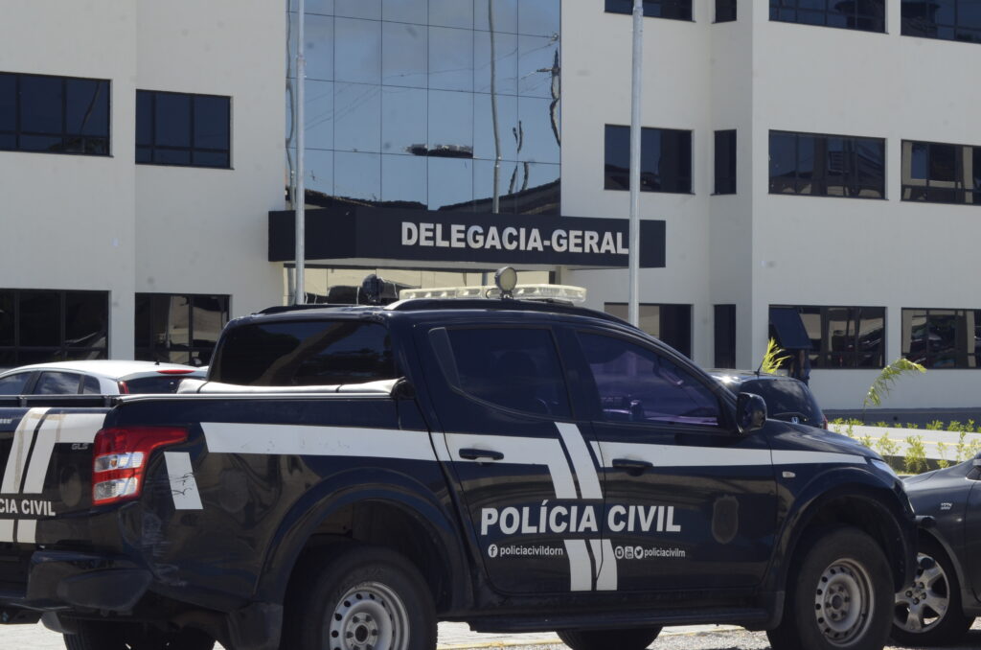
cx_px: 490
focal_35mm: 105
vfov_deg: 13.0
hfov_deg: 19.5
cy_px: 325
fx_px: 2855
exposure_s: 1/200
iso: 400
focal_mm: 70
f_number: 16
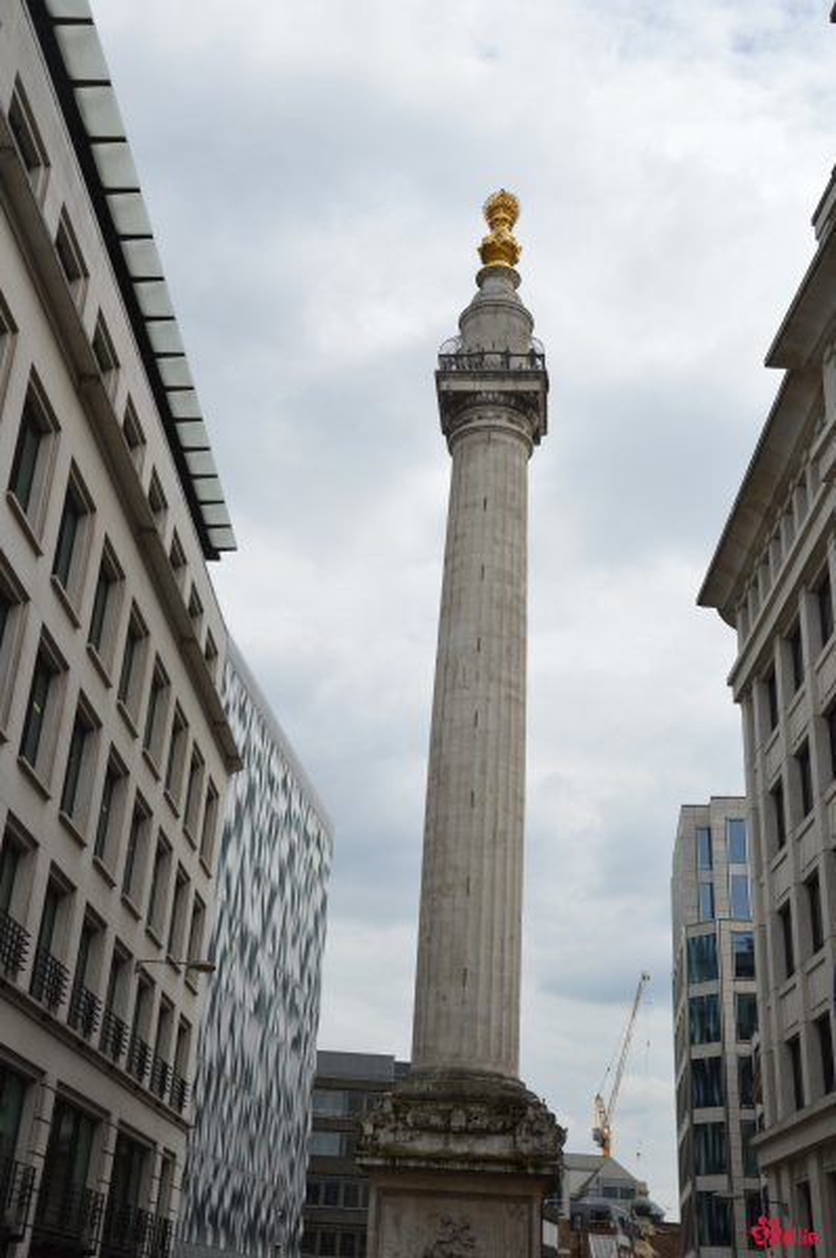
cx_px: 418
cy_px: 629
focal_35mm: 39
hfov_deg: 34.2
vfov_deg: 49.6
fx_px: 1361
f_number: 9
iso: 100
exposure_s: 1/320
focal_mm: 26
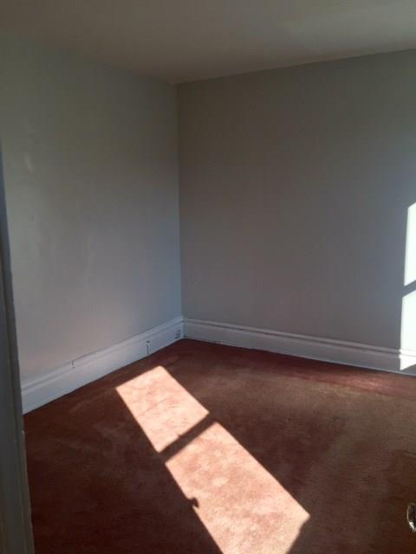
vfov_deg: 61.7
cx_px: 208
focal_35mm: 29
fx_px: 465
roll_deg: +1.1
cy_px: 277
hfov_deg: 48.2
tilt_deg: -8.8
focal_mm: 4.15
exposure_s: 1/514
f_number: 2.2
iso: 32
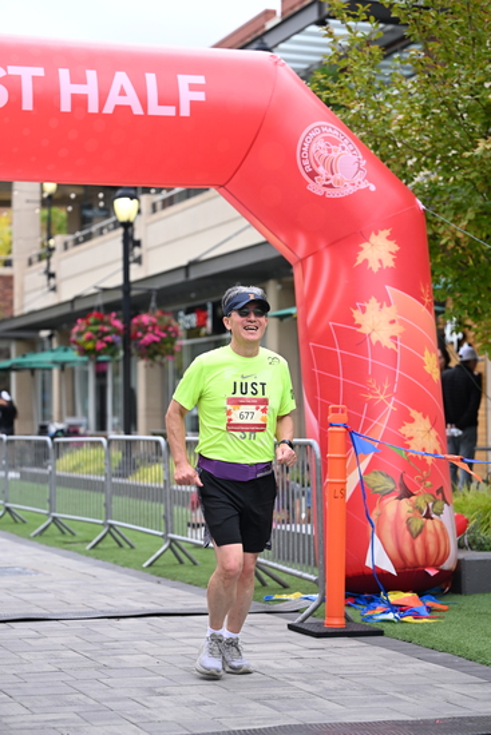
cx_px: 246
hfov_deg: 16.9
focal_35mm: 81
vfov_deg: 25.1
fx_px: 1656
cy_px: 368
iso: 640
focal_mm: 81
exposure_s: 1/2000
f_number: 2.8
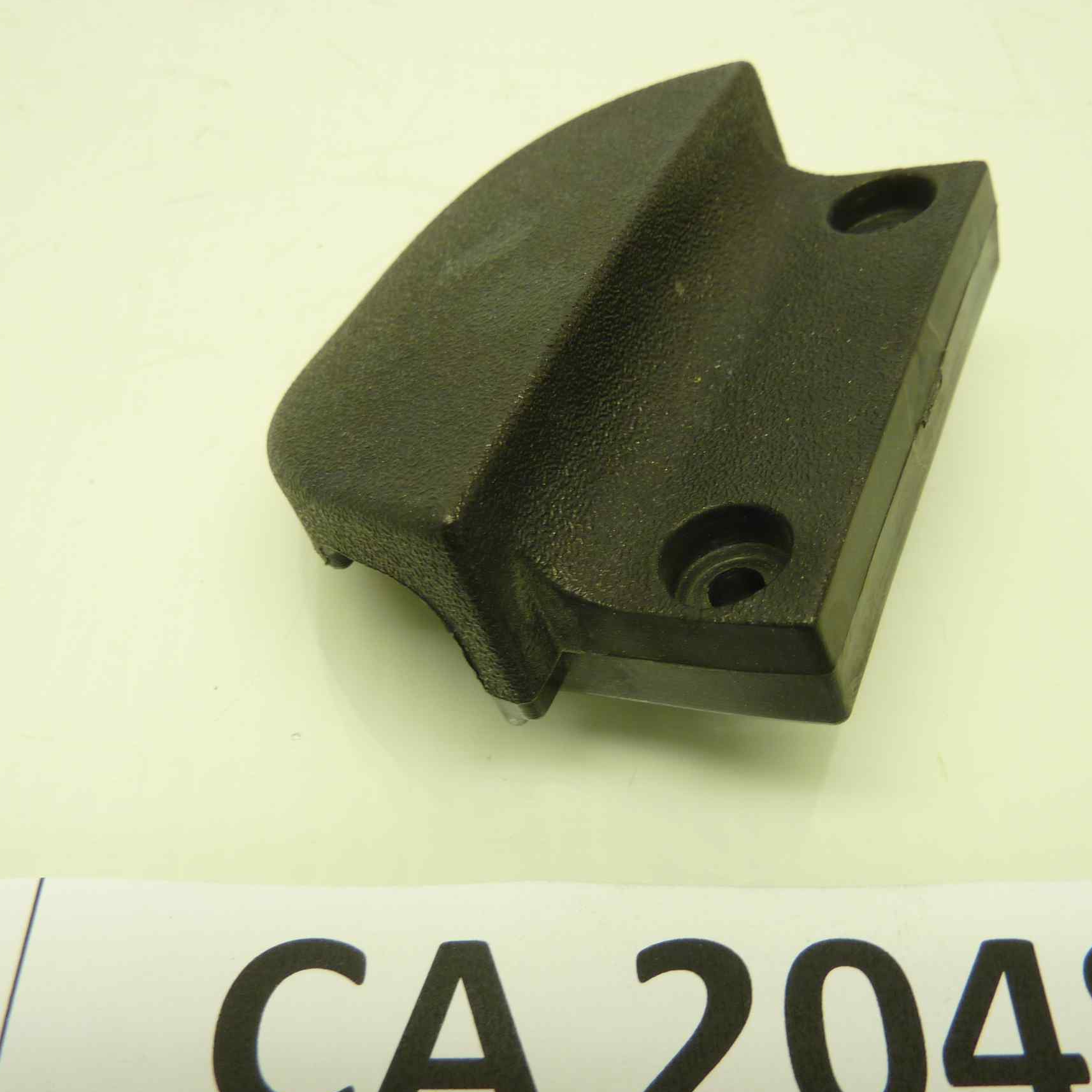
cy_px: 599
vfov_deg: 49.7
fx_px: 1178
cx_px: 581
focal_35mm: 33
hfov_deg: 49.7
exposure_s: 1/25
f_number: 3.3
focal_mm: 4.1
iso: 80
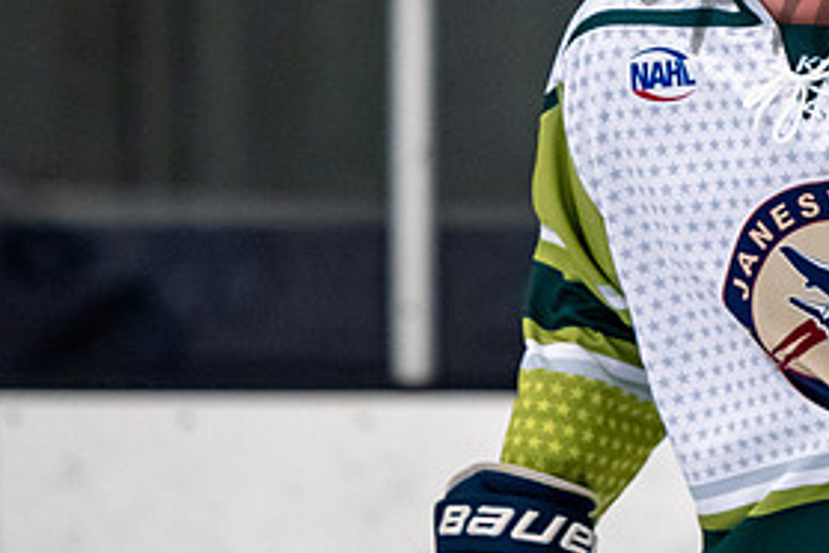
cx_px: 804
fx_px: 18996
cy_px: -22
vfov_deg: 1.7
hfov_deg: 2.5
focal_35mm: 825
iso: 2000
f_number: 3.2
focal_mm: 200
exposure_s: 1/800
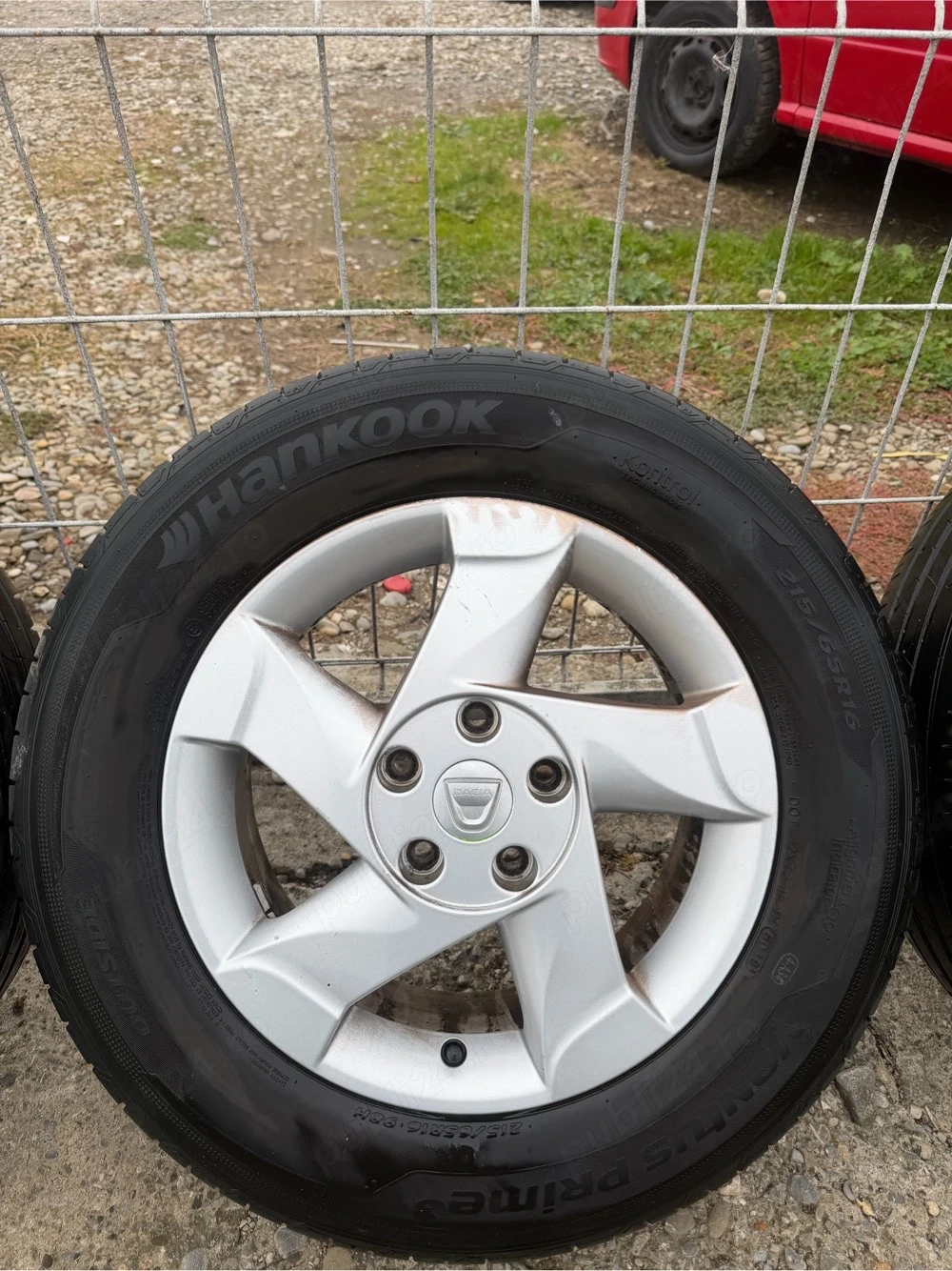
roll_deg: -2.9
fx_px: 880
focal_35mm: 24
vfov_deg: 71.6
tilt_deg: -43.3
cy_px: 636
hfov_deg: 56.8
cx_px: 476
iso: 80
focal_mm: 6.76
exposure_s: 1/1046
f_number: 1.78
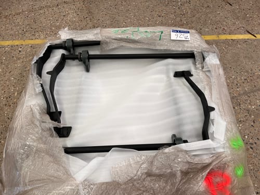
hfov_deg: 67.3
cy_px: 98
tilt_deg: -59.4
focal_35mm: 26
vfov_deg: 53.1
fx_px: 195
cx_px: 130
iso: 32
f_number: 1.6
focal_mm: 5.1
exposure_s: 1/144
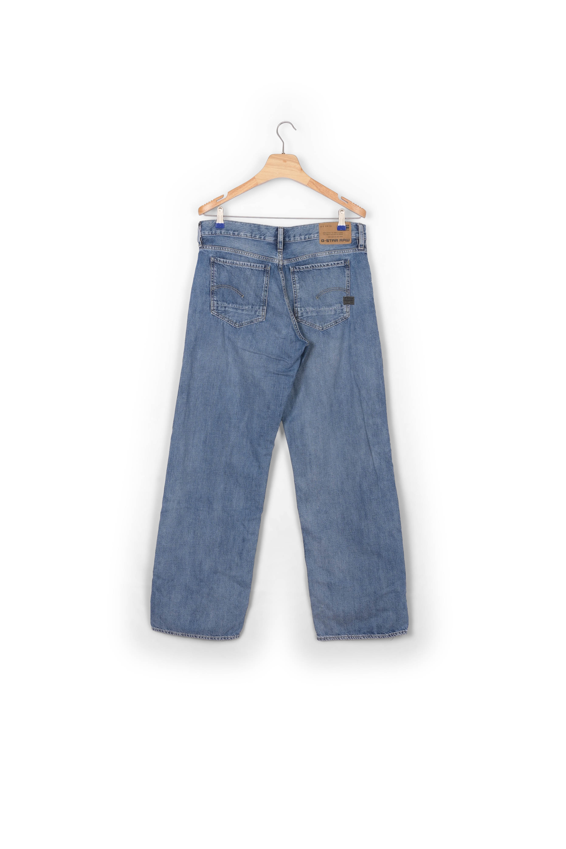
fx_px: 873
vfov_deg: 51.9
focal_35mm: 37
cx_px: 283
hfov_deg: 35.9
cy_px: 424
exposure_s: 1/125
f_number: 13
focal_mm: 37
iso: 100
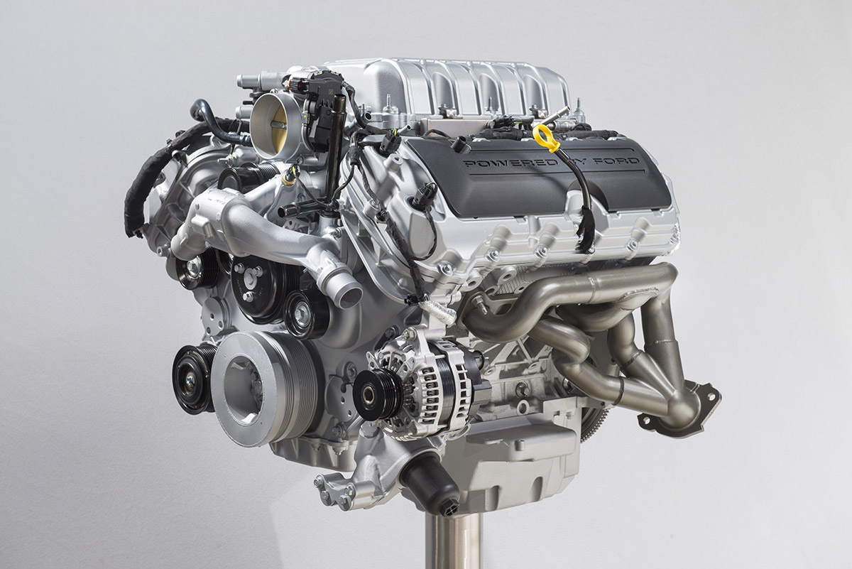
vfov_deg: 19.5
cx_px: 426
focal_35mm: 70
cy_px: 284
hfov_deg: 28.8
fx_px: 1657
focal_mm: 70
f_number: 9
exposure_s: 1/5
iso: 200
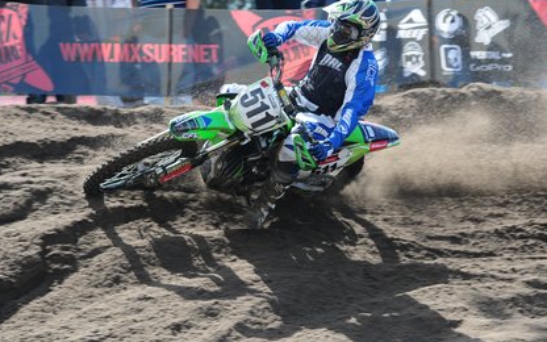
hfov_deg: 11.3
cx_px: 271
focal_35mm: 185
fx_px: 2758
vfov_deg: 7.1
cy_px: 170
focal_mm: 112
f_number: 4
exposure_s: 1/500
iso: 200
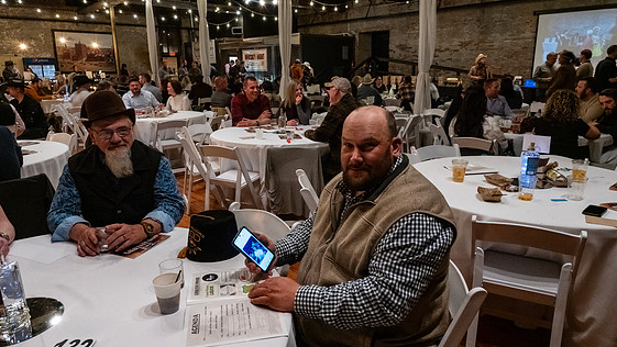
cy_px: 166
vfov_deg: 44.4
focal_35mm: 26
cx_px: 309
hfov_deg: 71.9
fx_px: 426
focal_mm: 24
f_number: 9
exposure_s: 1/40
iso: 6400
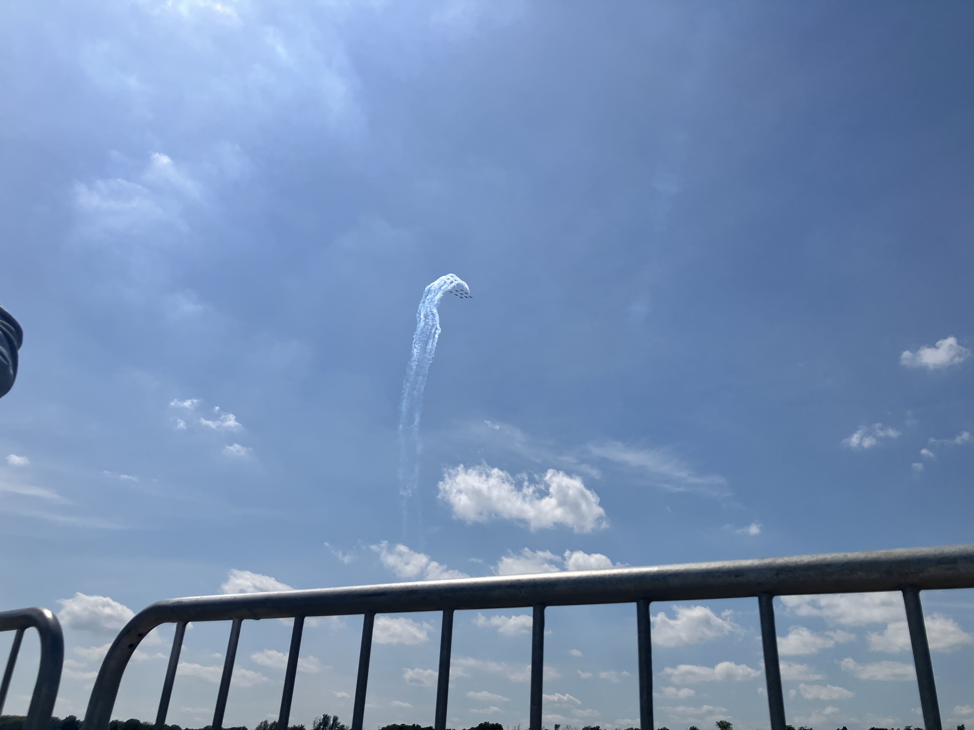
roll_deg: -2.4
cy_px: 365
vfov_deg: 49.7
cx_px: 487
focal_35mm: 28
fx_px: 788
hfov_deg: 63.4
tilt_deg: +27.2
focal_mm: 3.99
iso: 32
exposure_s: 1/6944
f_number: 1.8
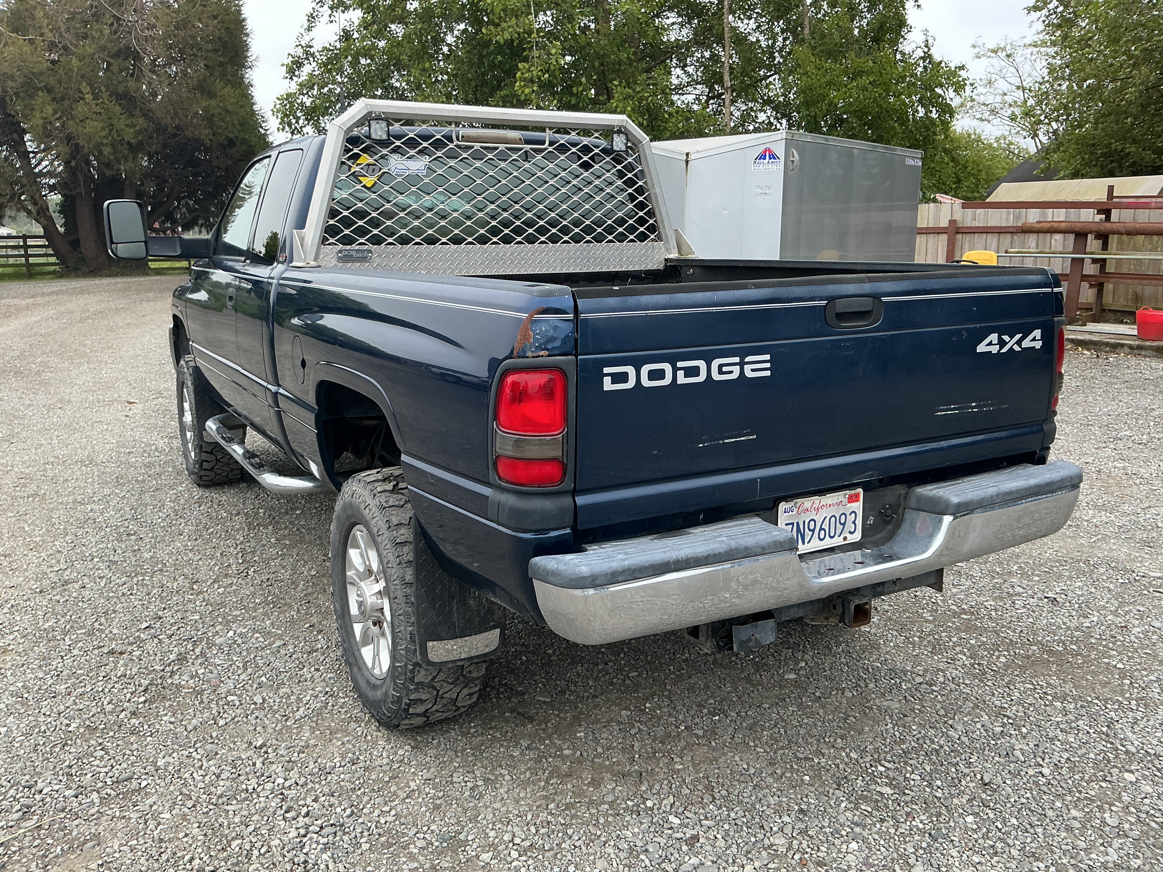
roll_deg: +0.9
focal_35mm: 29
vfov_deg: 48.2
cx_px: 582
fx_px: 974
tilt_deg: -10.6
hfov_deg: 61.7
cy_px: 436
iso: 40
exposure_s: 1/120
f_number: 1.8
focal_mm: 3
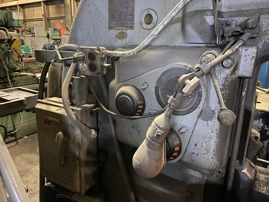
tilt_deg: -17.3
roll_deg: -0.4
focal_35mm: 26
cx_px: 134
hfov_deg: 67.3
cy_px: 101
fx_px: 202
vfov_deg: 53.1
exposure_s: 1/8
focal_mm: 4.25
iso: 640
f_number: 1.8
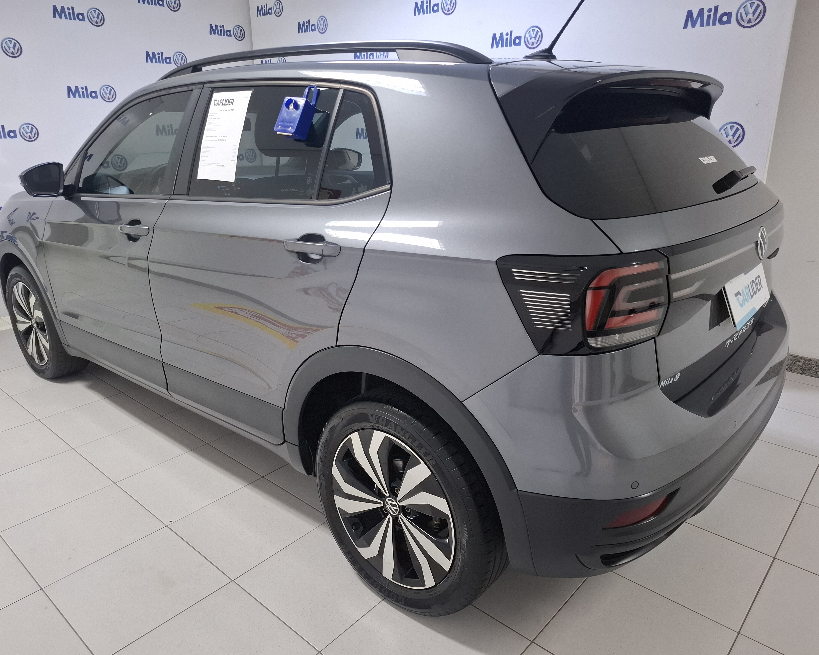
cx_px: 397
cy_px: 327
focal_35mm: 24
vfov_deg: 58.8
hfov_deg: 70.3
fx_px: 582
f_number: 1.8
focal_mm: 5.54
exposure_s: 1/40
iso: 250
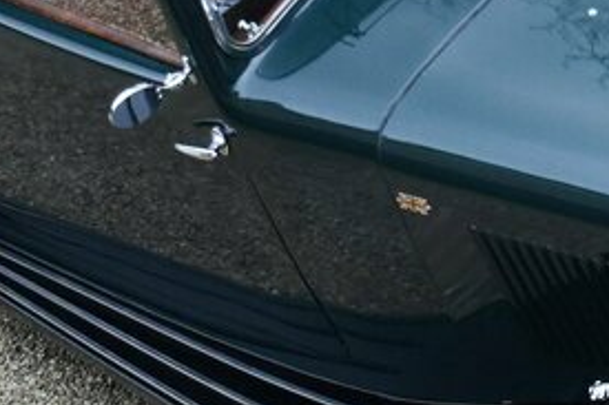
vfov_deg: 9.5
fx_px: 2434
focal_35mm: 144
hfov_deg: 14.1
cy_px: 199
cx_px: 565
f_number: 3.5
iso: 800
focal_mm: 22
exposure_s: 1/250
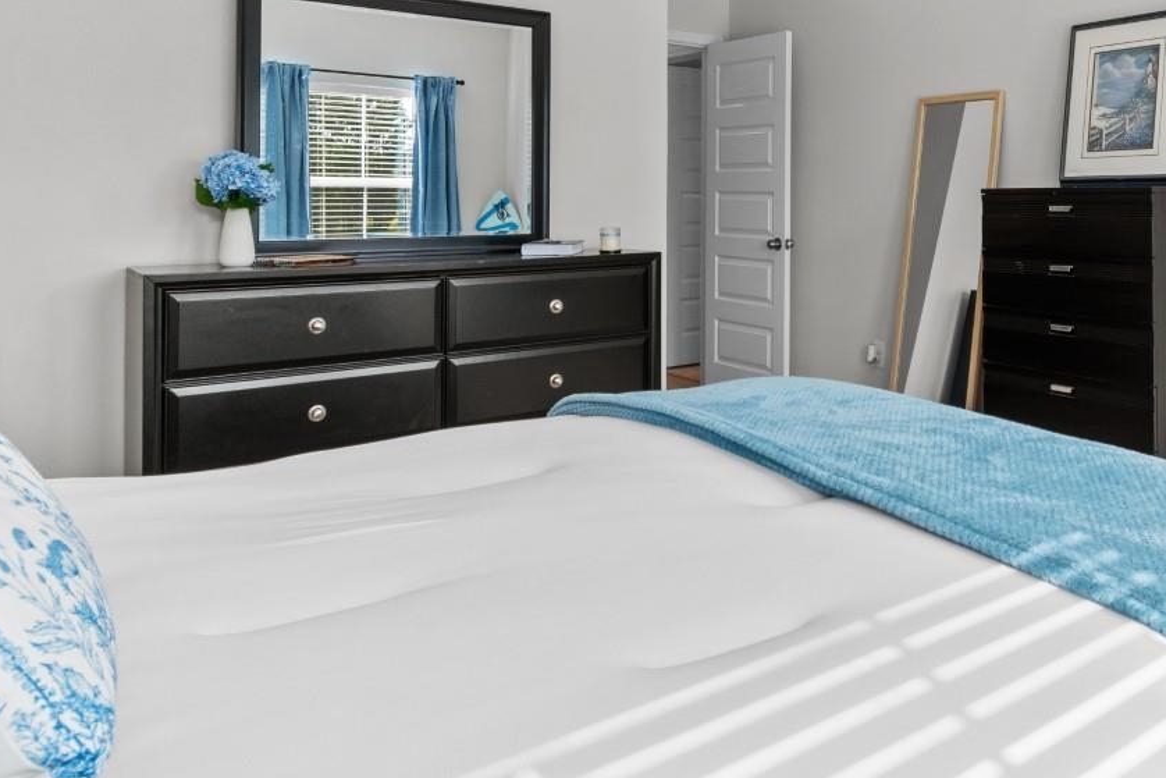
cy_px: 182
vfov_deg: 43.4
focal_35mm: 29
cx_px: 891
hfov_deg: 59.8
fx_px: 939
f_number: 4.5
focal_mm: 10
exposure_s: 1/50
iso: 100
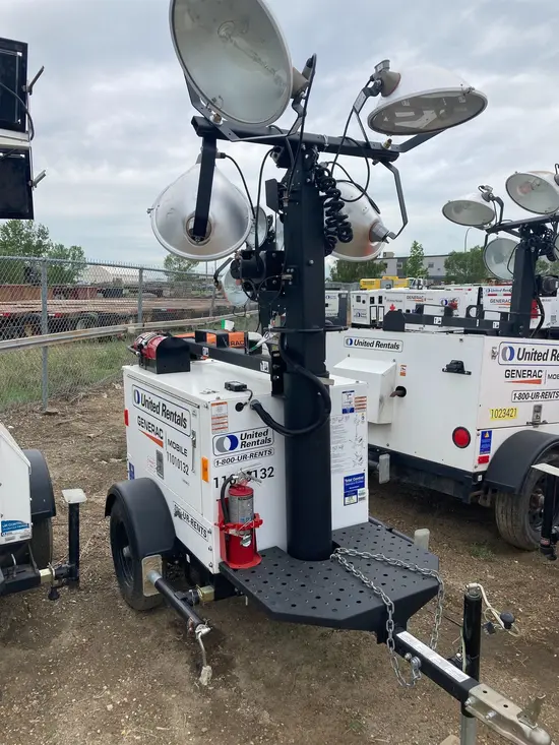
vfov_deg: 63.4
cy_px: 372
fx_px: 603
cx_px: 280
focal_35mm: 28
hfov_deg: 49.8
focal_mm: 3.99
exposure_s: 1/1156
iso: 20
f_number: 1.8
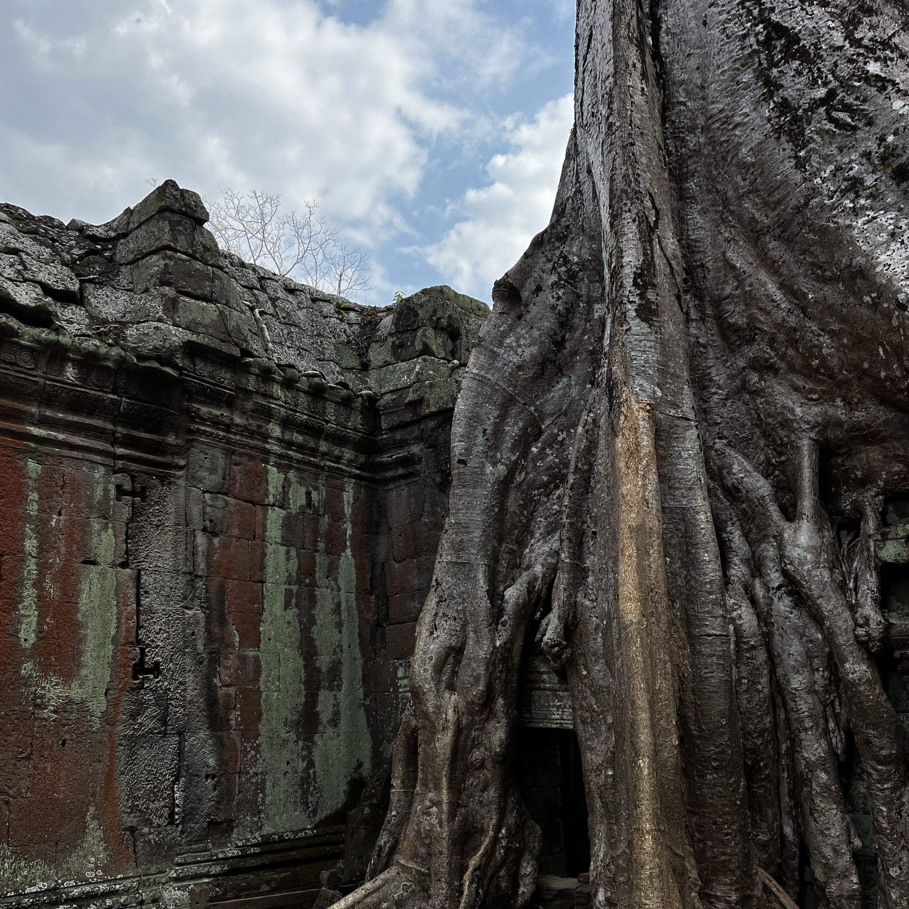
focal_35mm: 31
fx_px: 921
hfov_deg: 52.5
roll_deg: +1.3
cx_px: 450
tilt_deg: +9.9
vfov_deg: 52.0
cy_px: 565
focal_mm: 5.7
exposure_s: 1/3831
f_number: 1.5
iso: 50
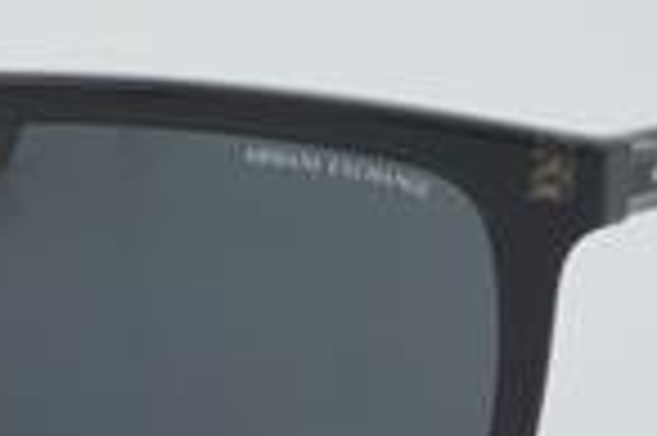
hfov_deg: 9.1
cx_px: 45
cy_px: 310
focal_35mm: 225
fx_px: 4108
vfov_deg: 6.1
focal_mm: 55
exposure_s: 1/4
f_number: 32
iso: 100
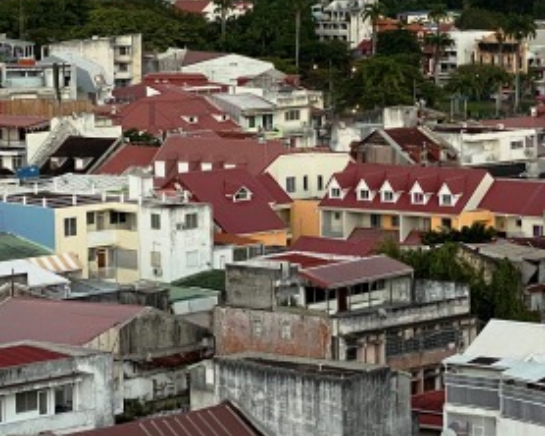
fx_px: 2353
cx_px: 478
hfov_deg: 13.1
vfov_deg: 10.6
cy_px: 187
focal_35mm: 146
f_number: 2
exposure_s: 1/122
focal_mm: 6
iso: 80
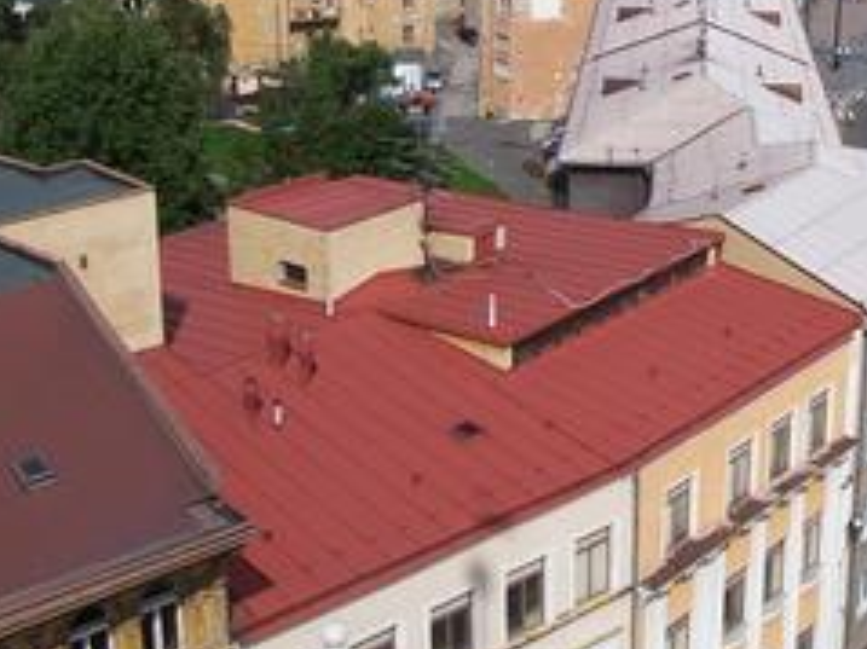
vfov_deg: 22.0
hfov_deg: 28.6
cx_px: 729
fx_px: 1652
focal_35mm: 66
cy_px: 152
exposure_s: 1/500
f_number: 5.6
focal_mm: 6
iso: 80
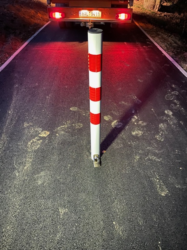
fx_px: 187
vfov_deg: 67.3
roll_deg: +1.3
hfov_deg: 53.1
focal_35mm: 26
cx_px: 94
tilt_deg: -42.4
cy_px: 125
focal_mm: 4.2
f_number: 1.6
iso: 2000
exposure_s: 1/4
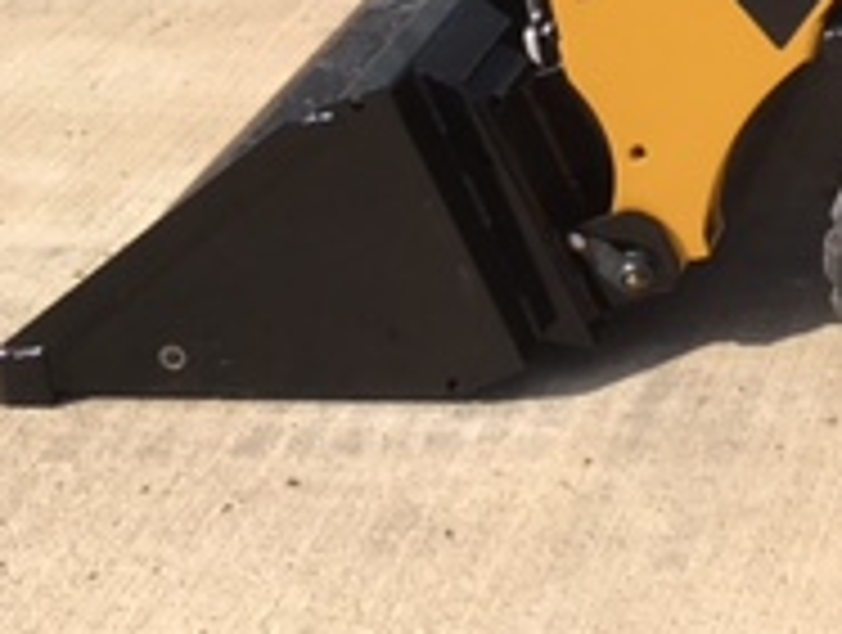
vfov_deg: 13.8
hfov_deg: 17.4
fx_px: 2413
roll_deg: -1.2
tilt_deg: -14.5
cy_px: -405
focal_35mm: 99
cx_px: 1337
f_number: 2.2
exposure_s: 1/1350
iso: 25
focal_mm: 4.15
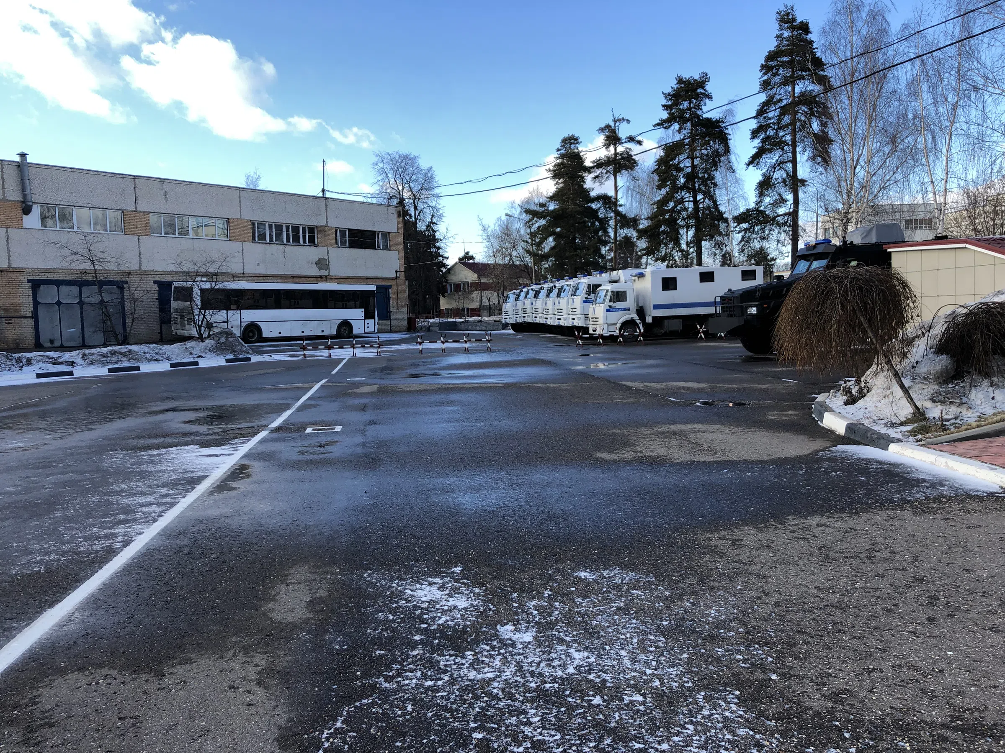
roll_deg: +0.2
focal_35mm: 28
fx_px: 813
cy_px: 376
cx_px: 502
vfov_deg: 49.7
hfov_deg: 63.4
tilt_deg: -10.0
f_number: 1.8
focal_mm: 4
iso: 20
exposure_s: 1/463
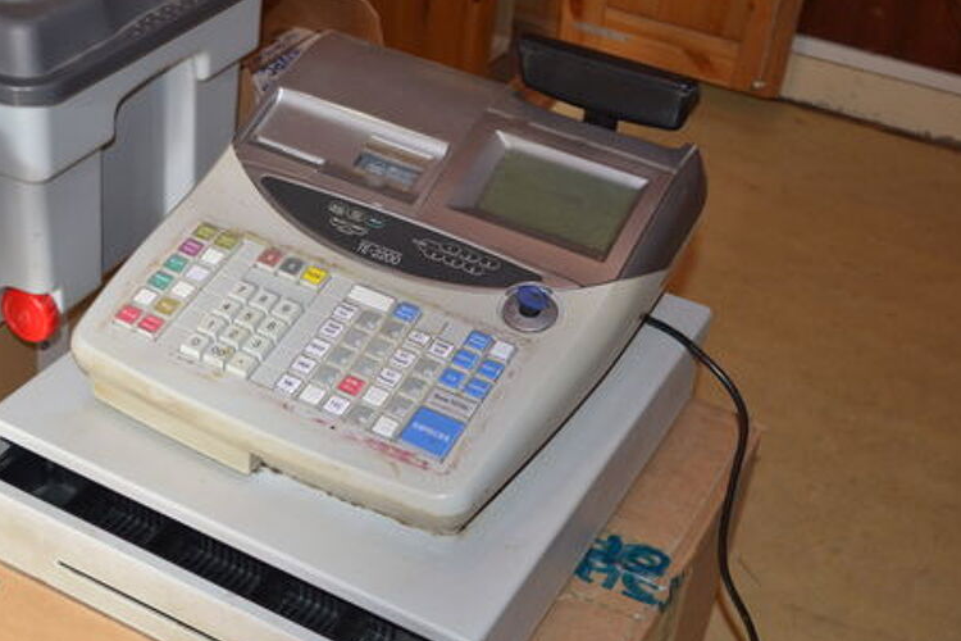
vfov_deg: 26.0
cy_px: 365
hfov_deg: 38.1
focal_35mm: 52
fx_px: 1388
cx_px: 428
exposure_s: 1/30
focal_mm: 26
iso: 800
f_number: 4.2
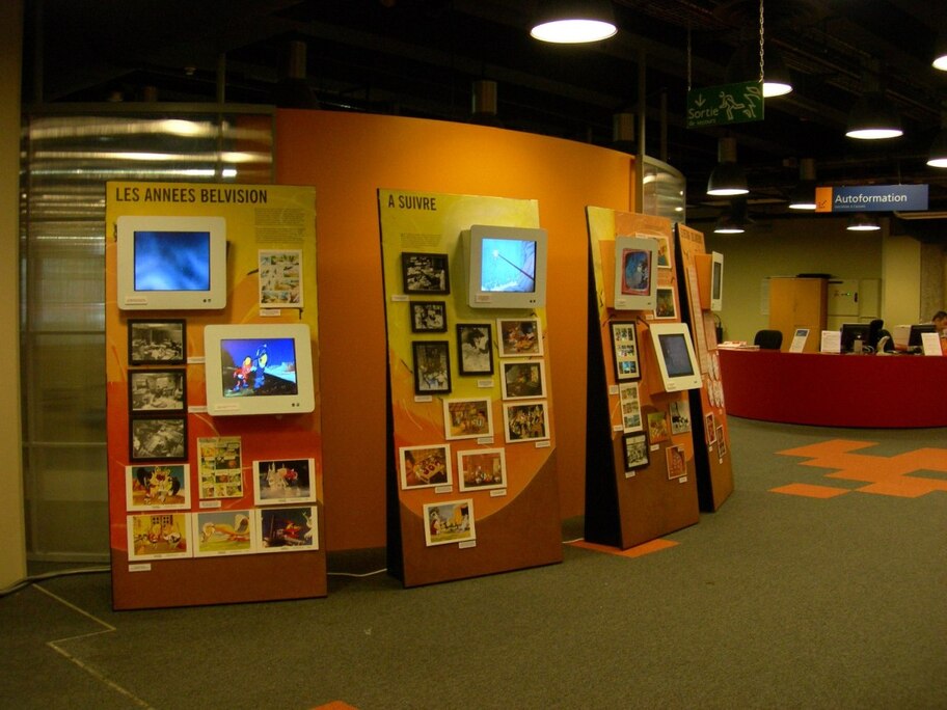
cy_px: 355
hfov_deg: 49.0
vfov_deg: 37.7
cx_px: 474
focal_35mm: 38
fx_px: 1040
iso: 200
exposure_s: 1/30
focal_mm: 7.8
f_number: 2.8
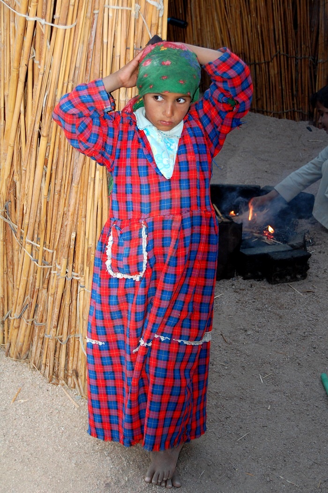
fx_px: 1026
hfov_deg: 18.2
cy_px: 246
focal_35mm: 75
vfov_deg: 27.0
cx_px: 164
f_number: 5.6
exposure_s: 1/60.2
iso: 400
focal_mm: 50
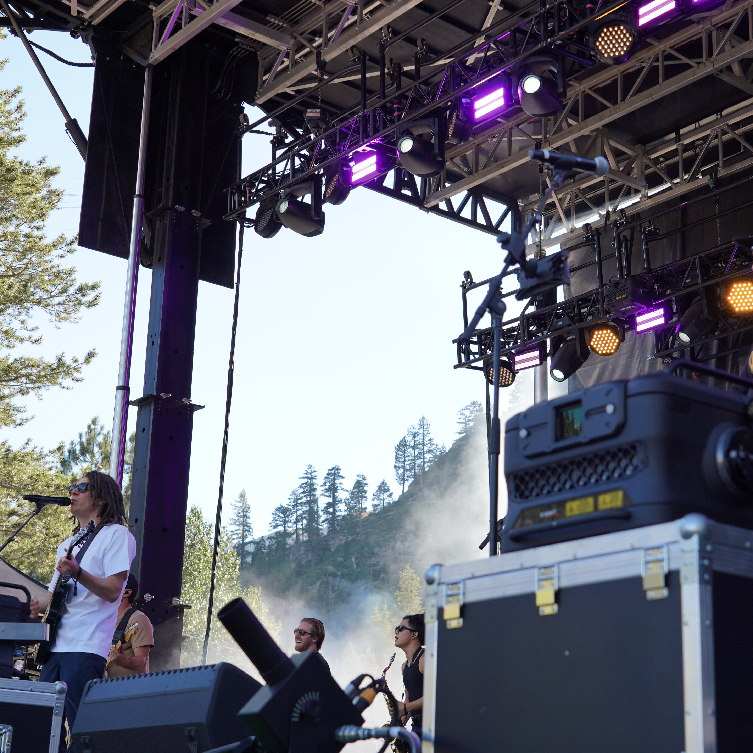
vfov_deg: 29.1
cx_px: 389
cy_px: 355
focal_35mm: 59
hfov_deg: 29.1
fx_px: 1452
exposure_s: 1/125
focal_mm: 42
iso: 100
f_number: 5.6
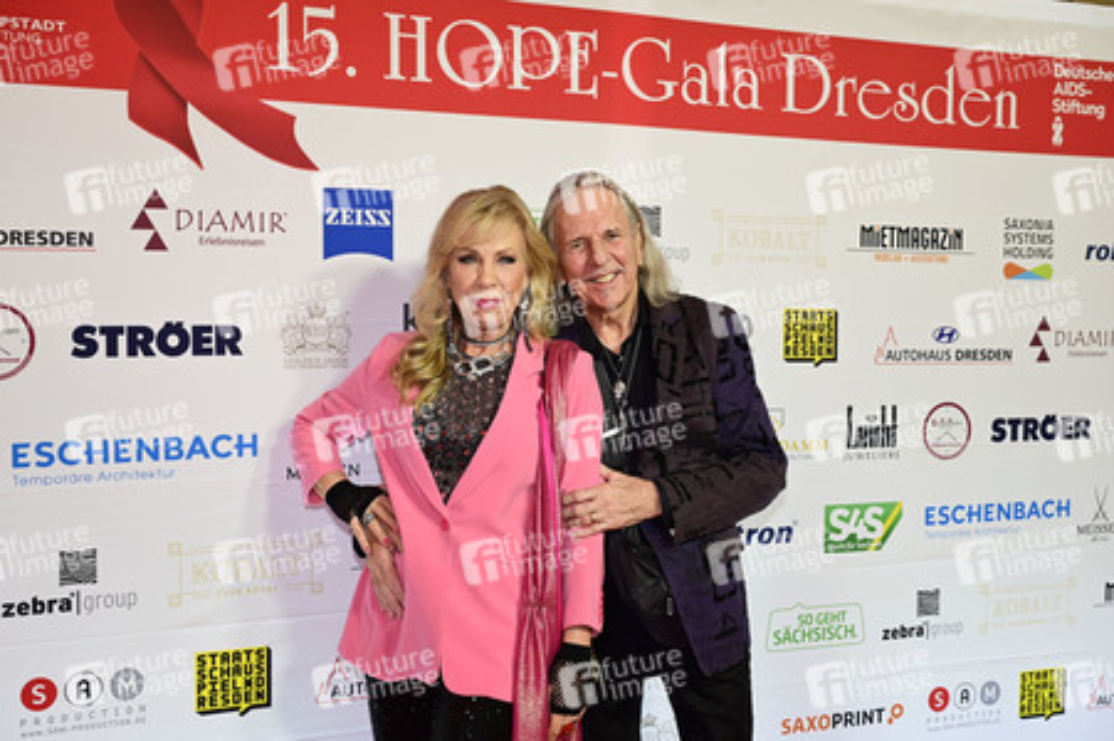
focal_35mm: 38
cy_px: 370
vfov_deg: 35.0
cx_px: 557
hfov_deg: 50.7
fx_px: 1175
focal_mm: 38
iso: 1250
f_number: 7.1
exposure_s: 1/160
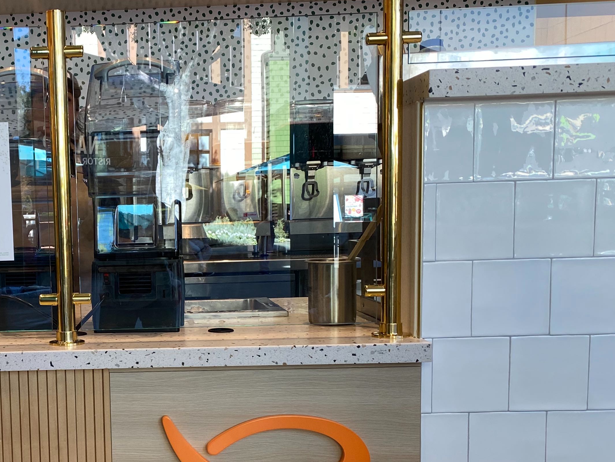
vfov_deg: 29.4
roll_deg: +1.9
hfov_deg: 37.1
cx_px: 97
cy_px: 319
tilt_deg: -6.5
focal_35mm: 49
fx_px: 871
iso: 50
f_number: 1.8
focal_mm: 4.25
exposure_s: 1/120
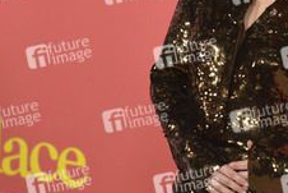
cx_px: 279
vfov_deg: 8.0
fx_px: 1369
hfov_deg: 11.9
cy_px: 22
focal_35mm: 171
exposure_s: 1/320
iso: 1600
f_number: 6.3
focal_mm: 86
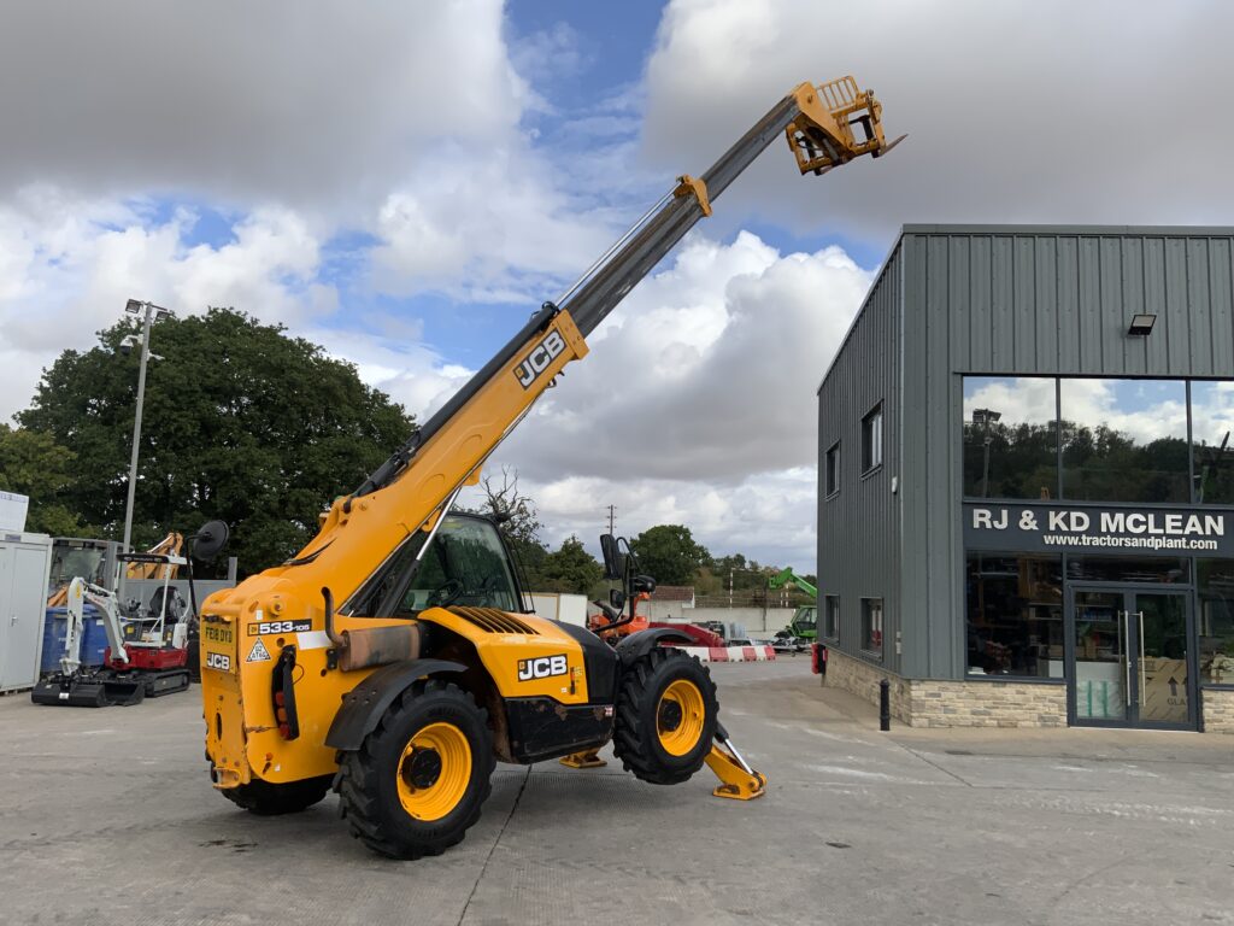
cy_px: 463
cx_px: 617
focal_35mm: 29
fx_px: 1034
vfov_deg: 48.2
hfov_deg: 61.7
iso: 16
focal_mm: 3
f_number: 1.8
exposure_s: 1/2058
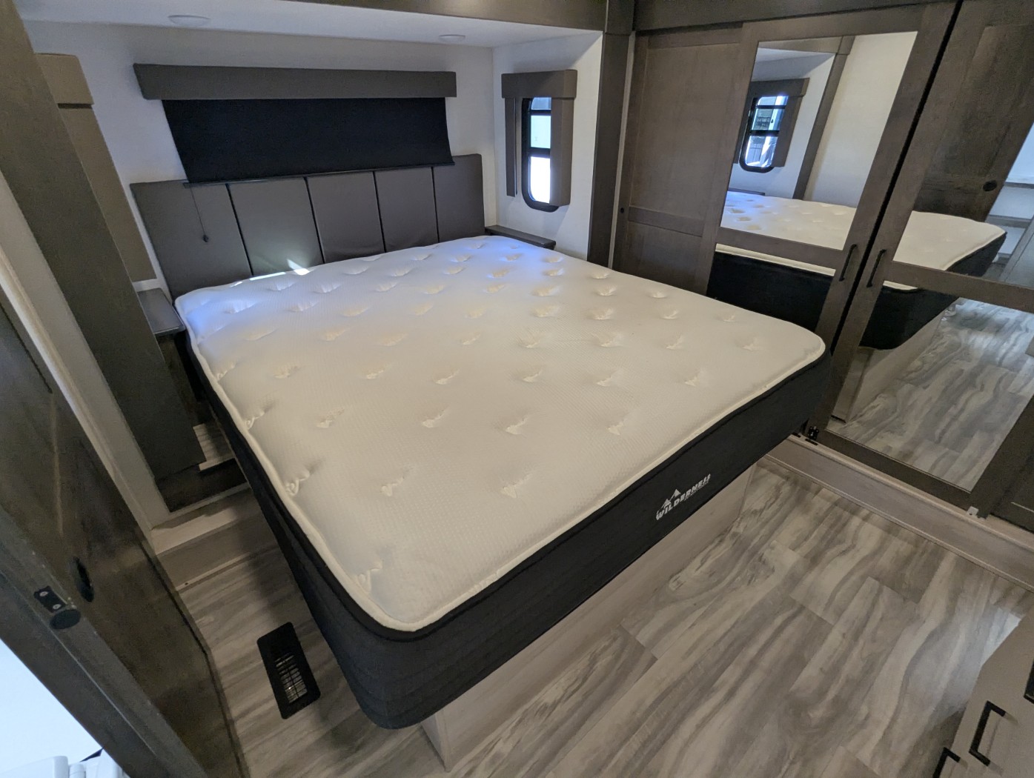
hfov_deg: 94.4
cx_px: 517
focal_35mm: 16
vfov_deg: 78.2
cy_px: 389
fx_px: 479
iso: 274
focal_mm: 2.35
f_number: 2.2
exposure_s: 1/178
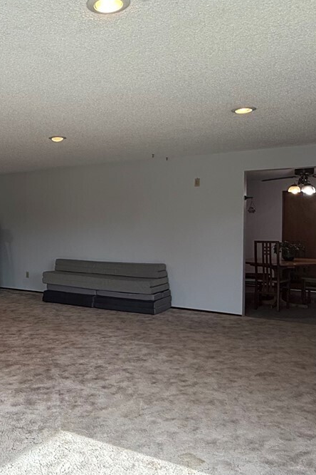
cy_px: 240
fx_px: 461
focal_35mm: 35
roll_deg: -0.6
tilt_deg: -0.5
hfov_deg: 36.2
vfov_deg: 54.4
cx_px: 52
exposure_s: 1/120
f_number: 2.2
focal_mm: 2.22
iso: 125
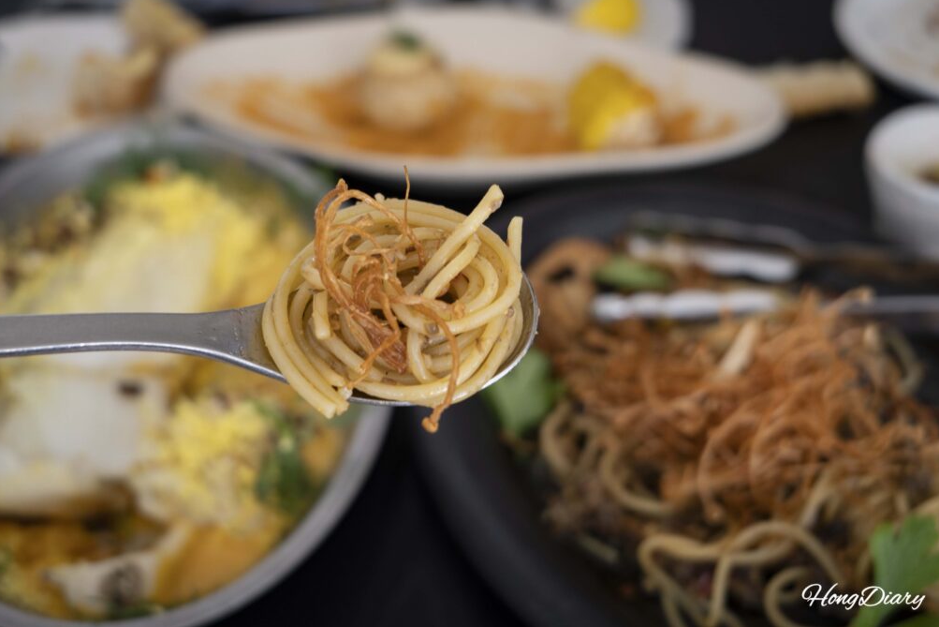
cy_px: 308
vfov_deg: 27.5
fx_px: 1278
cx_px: 470
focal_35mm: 49
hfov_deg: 40.3
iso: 400
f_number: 5.6
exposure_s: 1/60
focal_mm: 48
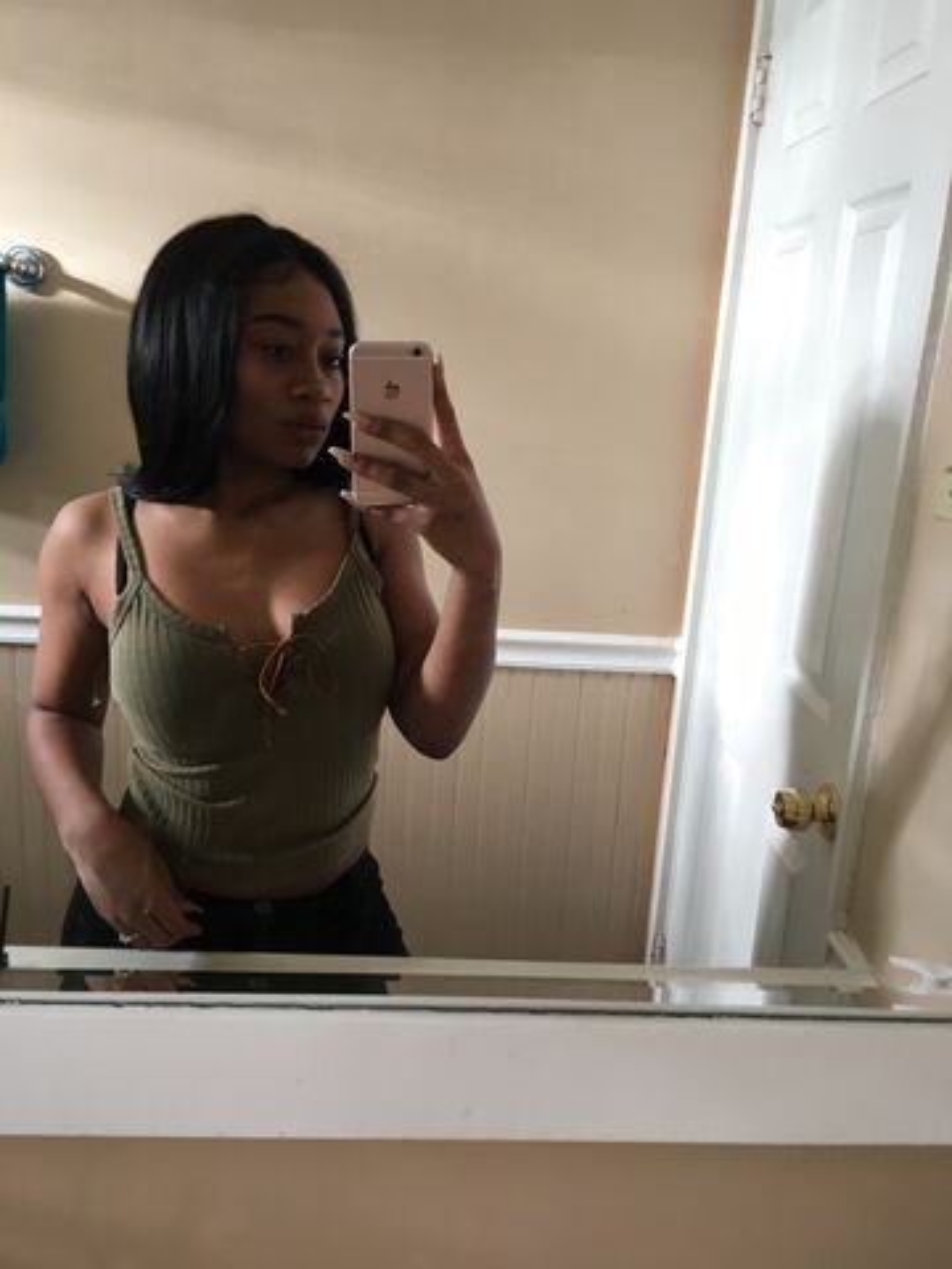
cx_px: 476
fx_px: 1063
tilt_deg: -13.8
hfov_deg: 48.2
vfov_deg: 61.7
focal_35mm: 29
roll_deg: -3.9
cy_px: 634
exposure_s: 1/33
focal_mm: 4.15
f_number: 2.2
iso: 50
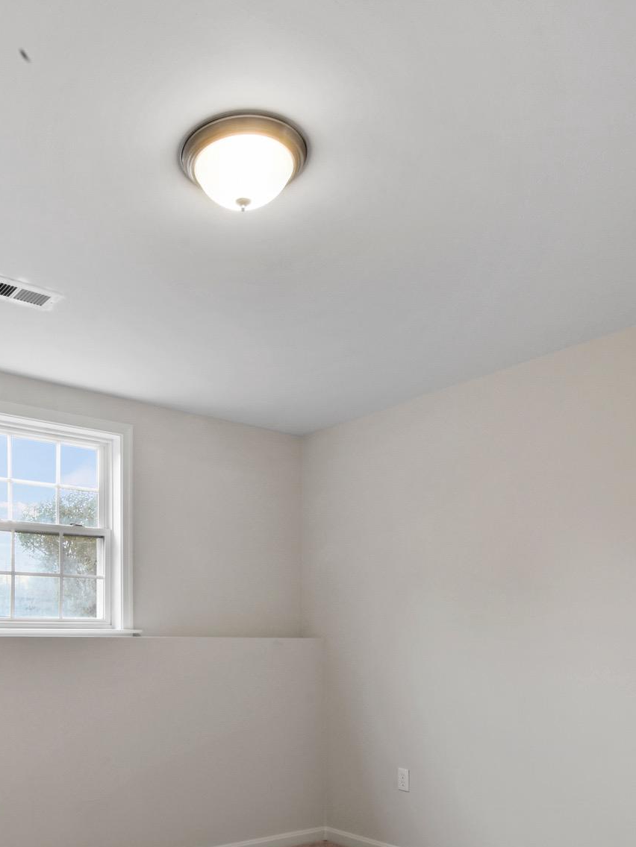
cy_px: 502
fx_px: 637
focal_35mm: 26
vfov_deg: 66.7
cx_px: 184
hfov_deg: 51.5
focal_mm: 10
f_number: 22
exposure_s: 3
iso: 100
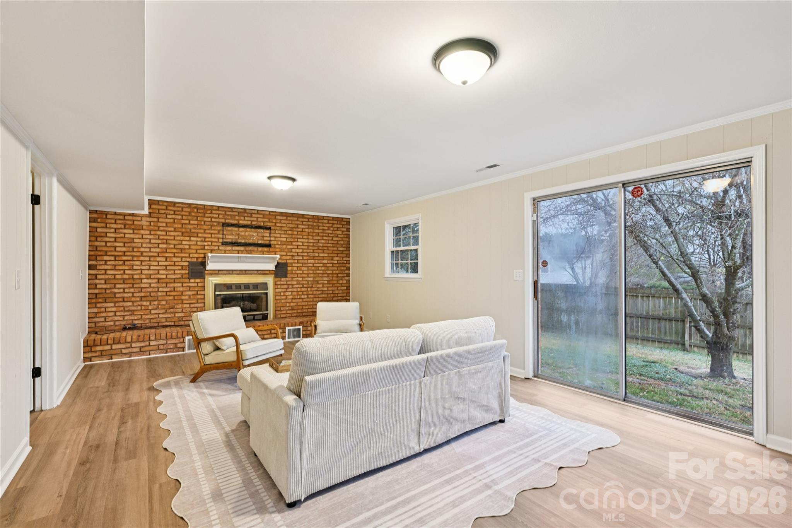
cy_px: 264
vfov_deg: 72.0
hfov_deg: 95.0
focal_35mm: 16
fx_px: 363
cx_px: 396
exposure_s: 1/10
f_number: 8
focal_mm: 16.5
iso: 400
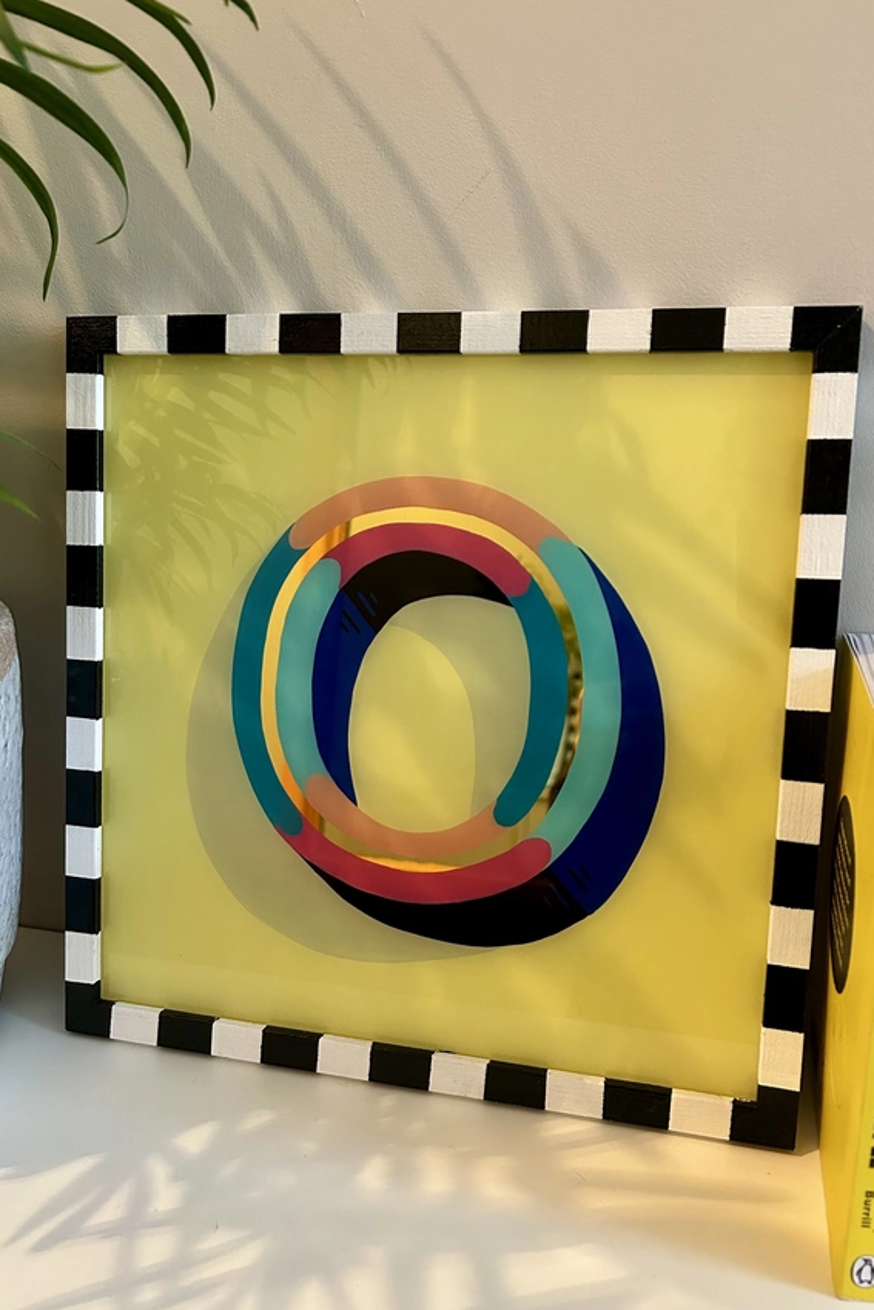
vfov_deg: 65.5
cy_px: 638
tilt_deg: -17.0
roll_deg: +0.1
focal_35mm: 28
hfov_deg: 46.4
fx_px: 1019
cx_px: 447
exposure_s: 1/33
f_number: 1.5
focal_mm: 5.7
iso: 400
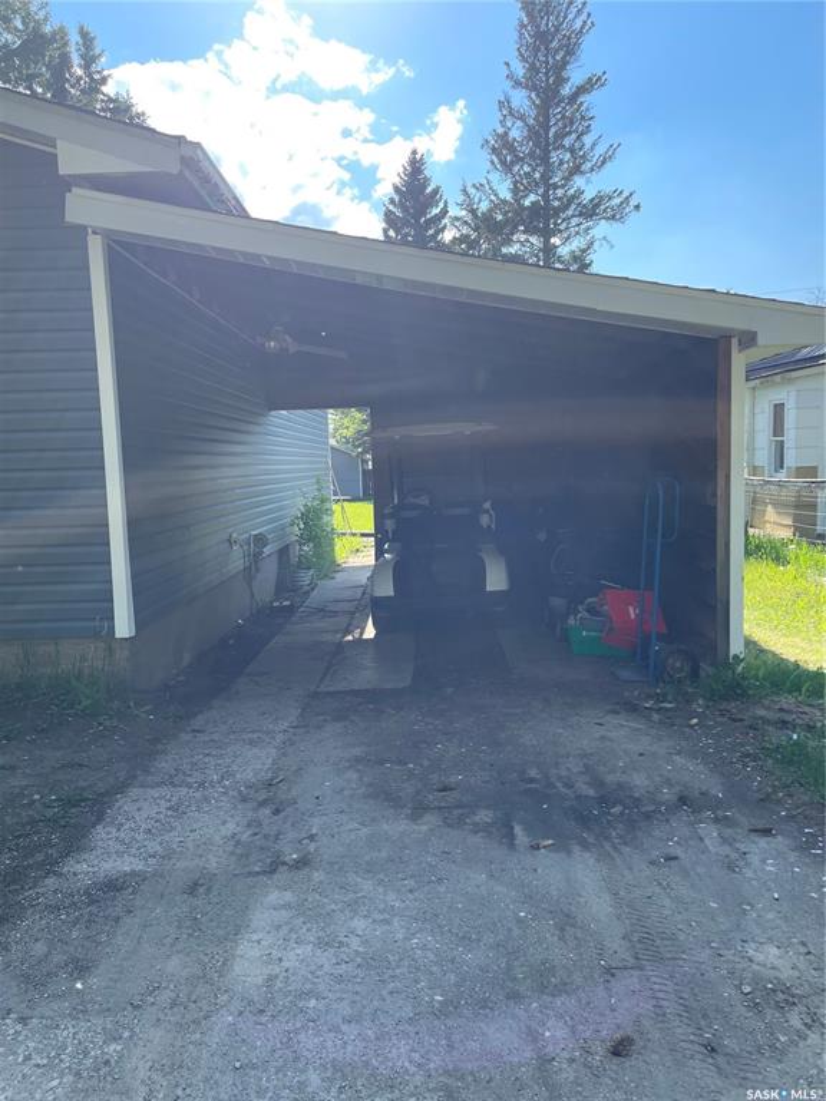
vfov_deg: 67.3
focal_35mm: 26
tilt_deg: -5.4
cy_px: 550
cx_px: 413
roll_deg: +2.1
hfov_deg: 53.1
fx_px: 827
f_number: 1.6
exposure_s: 1/1289
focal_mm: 4.2
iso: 32
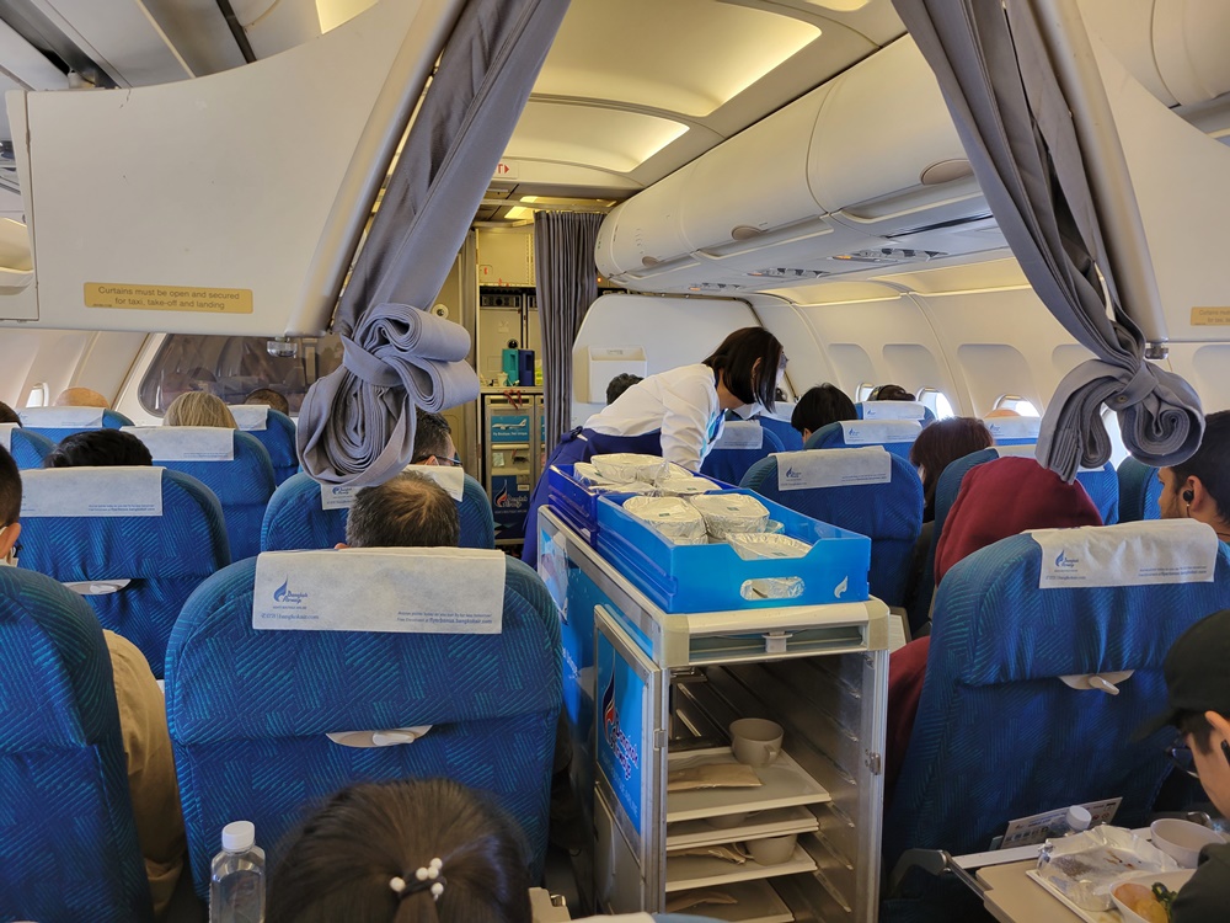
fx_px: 924
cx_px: 615
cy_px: 462
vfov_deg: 53.1
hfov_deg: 67.3
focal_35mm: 26
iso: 80
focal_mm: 5.4
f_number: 1.8
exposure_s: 1/45
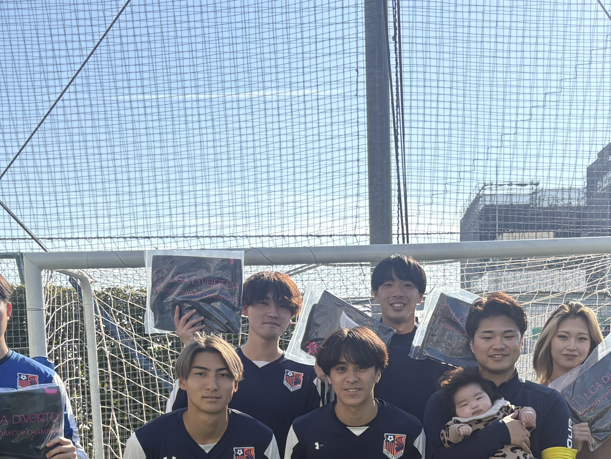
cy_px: 478
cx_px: 383
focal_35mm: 55
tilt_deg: -6.1
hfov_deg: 34.7
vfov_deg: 25.1
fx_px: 971
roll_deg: +1.4
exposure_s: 1/2075
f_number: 1.6
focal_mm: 5.96
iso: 64
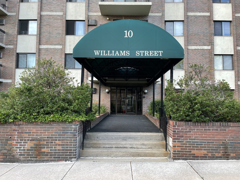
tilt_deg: +4.0
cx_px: 120
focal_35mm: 26
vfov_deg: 53.1
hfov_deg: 67.3
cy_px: 90
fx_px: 180
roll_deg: -0.5
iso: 40
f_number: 1.6
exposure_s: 1/121
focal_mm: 5.1
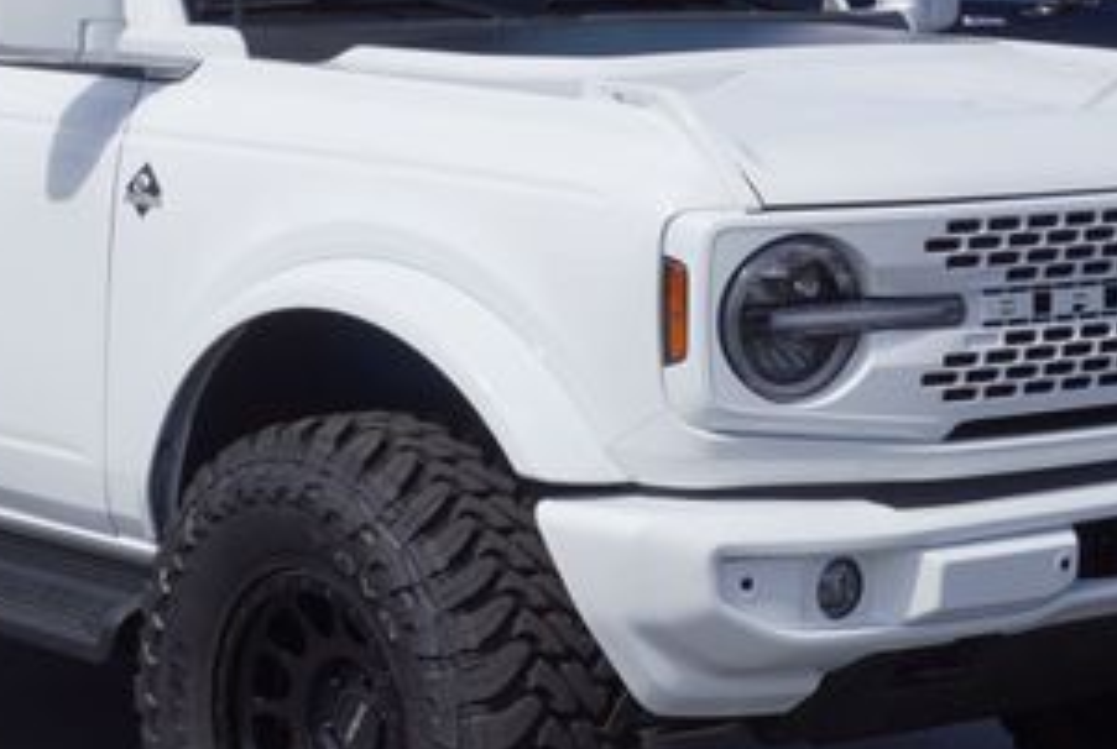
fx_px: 3762
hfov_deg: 16.9
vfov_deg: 11.4
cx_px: 419
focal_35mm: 121
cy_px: 334
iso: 100
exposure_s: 1/200
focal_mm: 38
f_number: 11
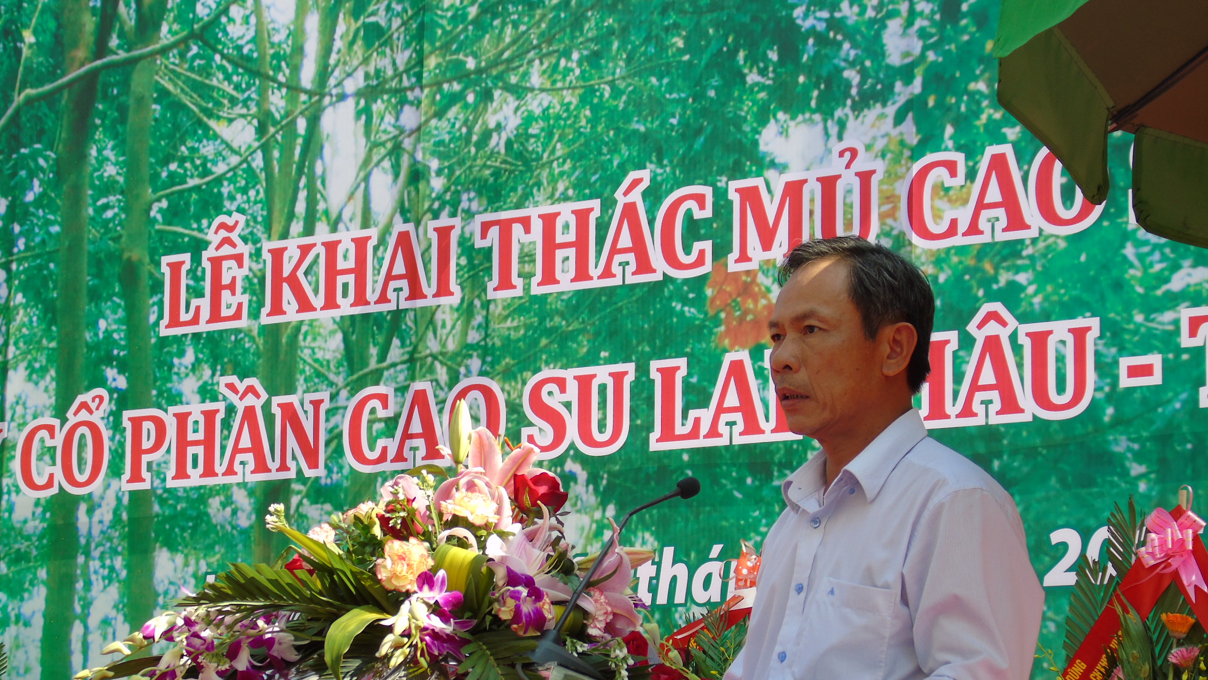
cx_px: 603
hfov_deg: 20.7
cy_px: 428
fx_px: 3299
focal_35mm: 103
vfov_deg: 11.8
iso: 80
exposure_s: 1/250
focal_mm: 17
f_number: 4.3
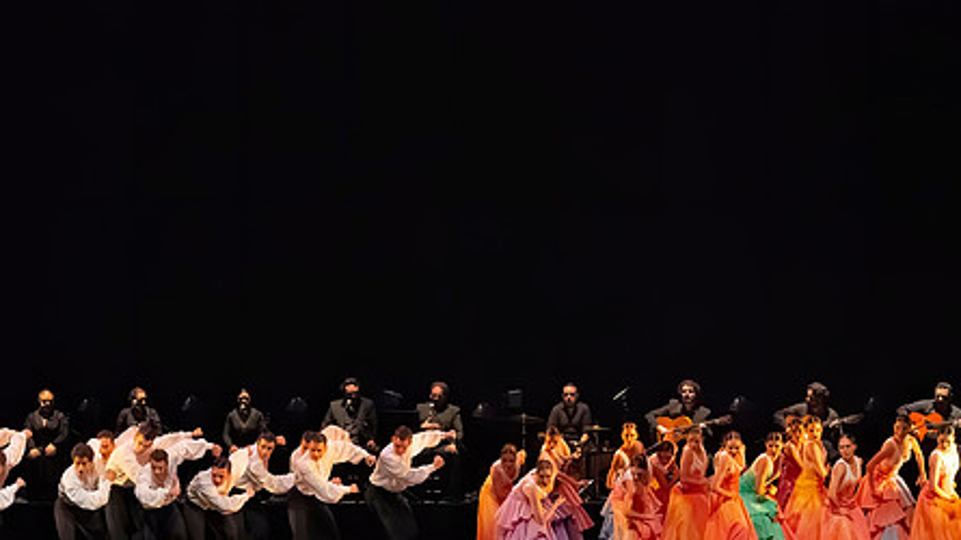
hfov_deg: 14.5
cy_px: 325
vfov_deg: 8.2
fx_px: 3770
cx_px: 397
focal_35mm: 148
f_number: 6.3
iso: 20000
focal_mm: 100
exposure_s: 1/400
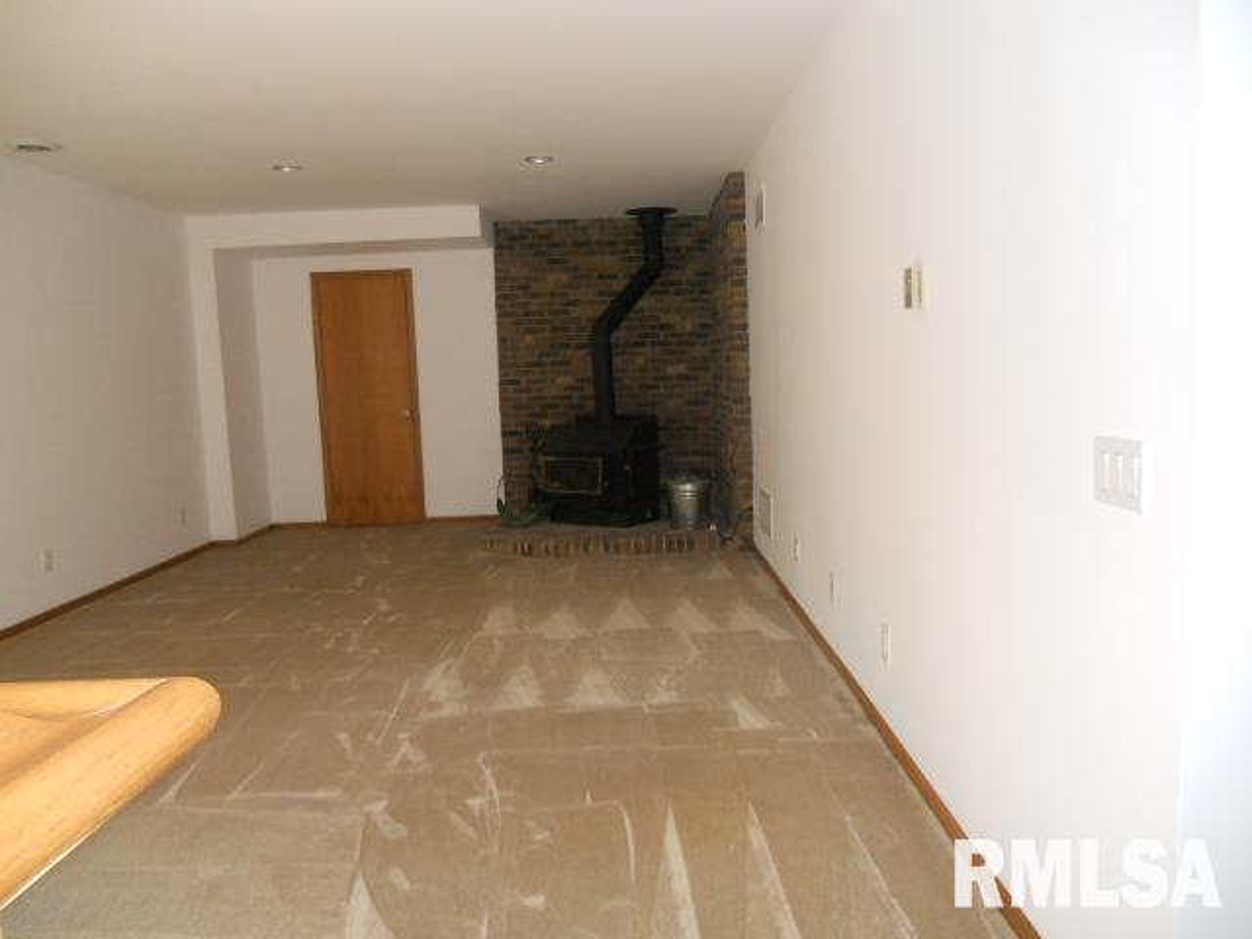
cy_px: 470
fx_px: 977
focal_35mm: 27
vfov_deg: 51.4
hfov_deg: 65.3
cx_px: 626
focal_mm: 4.9
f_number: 3.2
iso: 400
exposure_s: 1/25
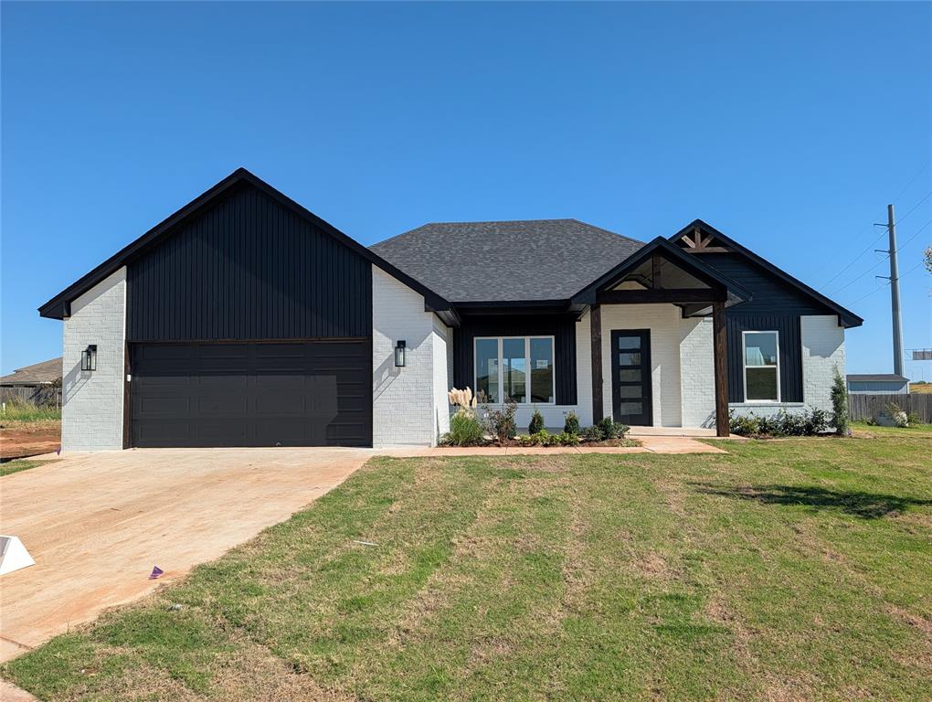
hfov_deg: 71.5
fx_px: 647
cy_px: 351
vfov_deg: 56.9
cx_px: 466
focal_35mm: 24
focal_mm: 6.9
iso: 20
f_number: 1.68
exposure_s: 1/1517
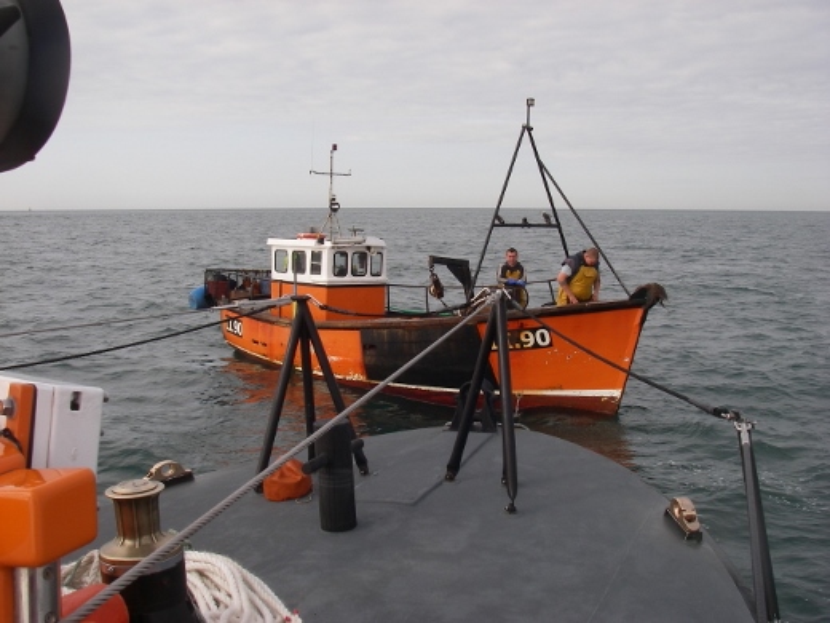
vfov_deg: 37.7
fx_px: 911
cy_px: 312
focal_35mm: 38
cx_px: 415
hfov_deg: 49.0
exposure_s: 1/125
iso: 64
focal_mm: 6.3
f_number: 6.6
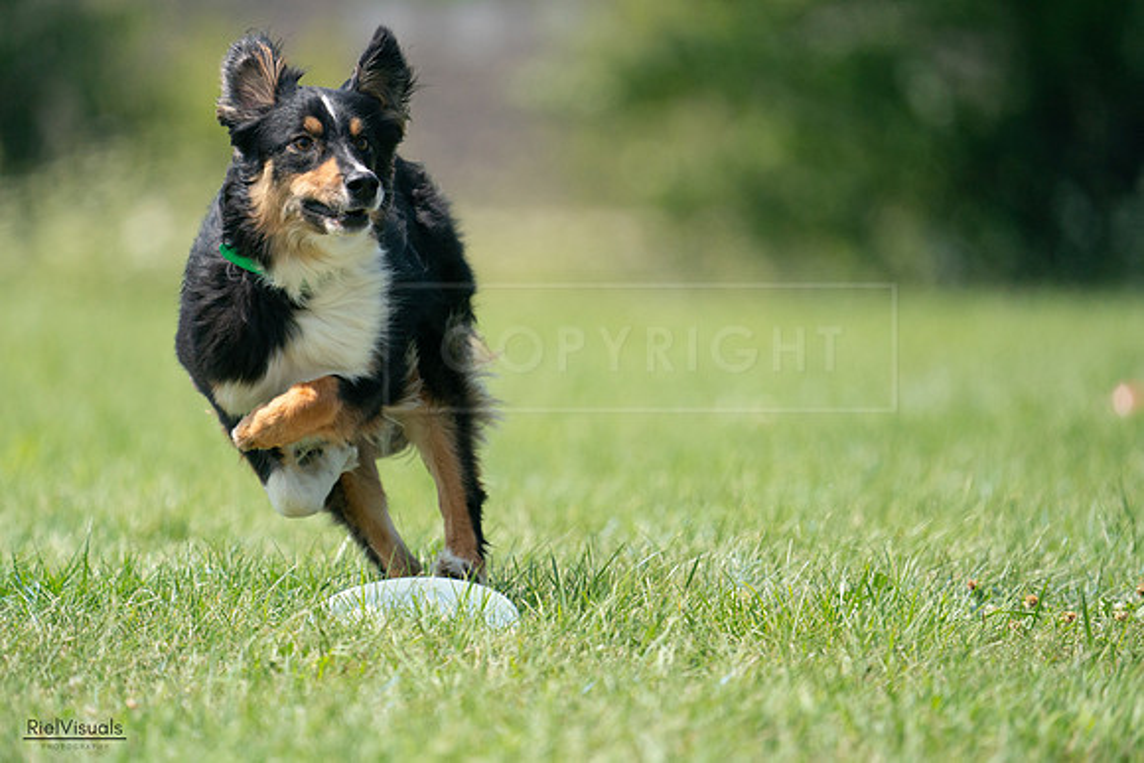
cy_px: 382
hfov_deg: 3.5
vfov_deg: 2.4
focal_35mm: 582
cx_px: 572
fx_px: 18498
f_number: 6.3
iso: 1250
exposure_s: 1/4000
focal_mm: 582
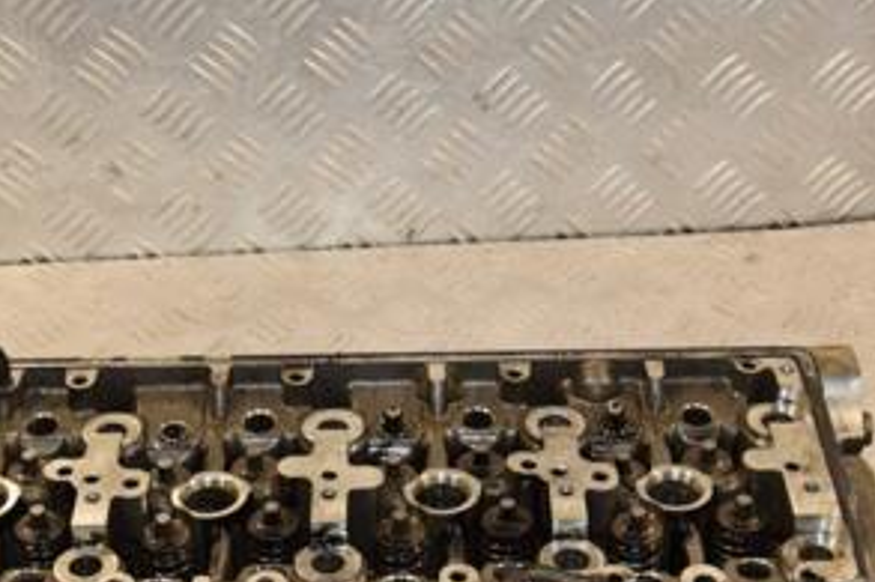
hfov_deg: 25.3
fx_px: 1943
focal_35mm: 80
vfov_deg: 16.9
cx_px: 364
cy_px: 448
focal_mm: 26
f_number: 7.1
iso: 800
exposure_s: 1/200
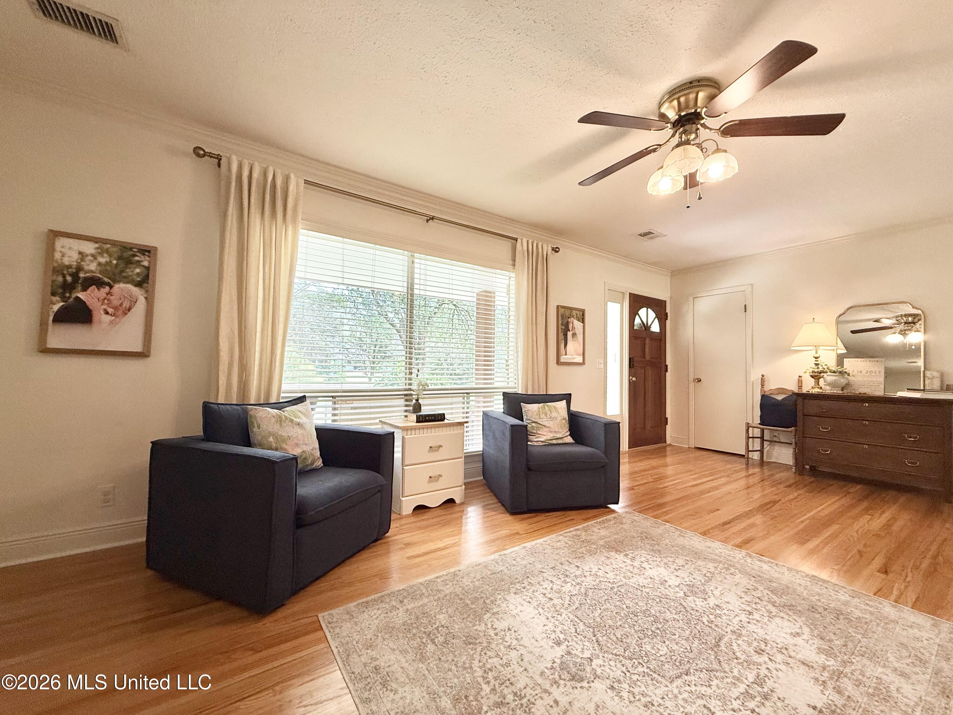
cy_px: 358
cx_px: 476
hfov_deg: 102.1
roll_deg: -1.7
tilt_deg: +1.6
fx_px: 385
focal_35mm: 14
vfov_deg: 85.7
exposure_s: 1/120
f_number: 2.2
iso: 125
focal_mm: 2.22
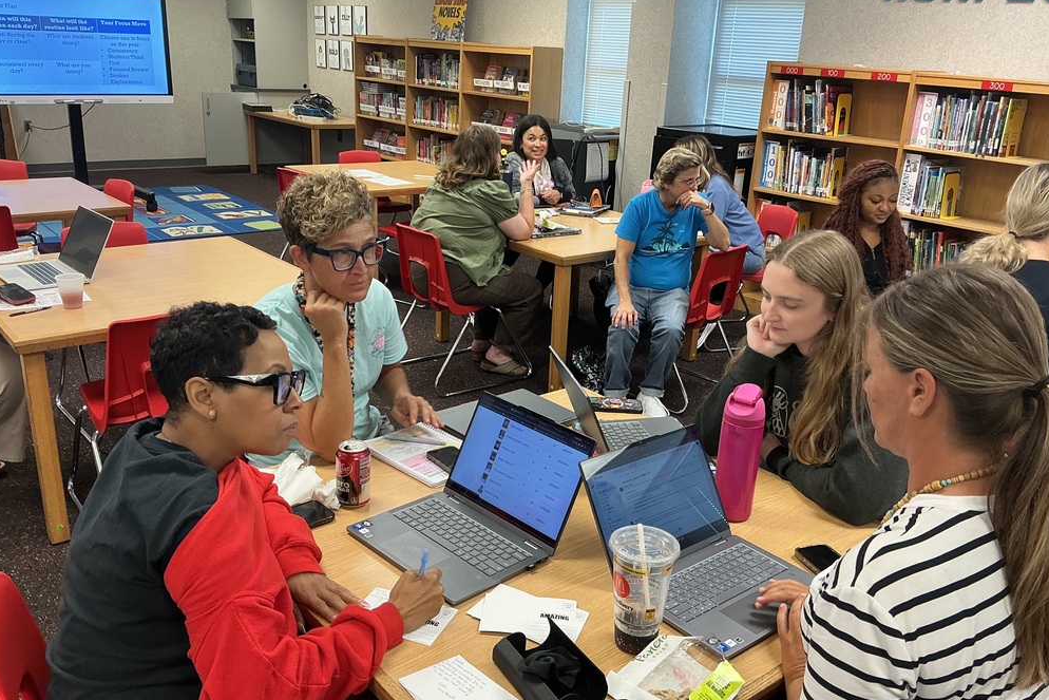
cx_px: 535
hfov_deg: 61.9
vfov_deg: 43.6
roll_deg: -2.5
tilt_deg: -20.1
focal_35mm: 30
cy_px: 362
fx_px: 874
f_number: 1.8
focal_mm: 3
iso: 50
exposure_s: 1/41
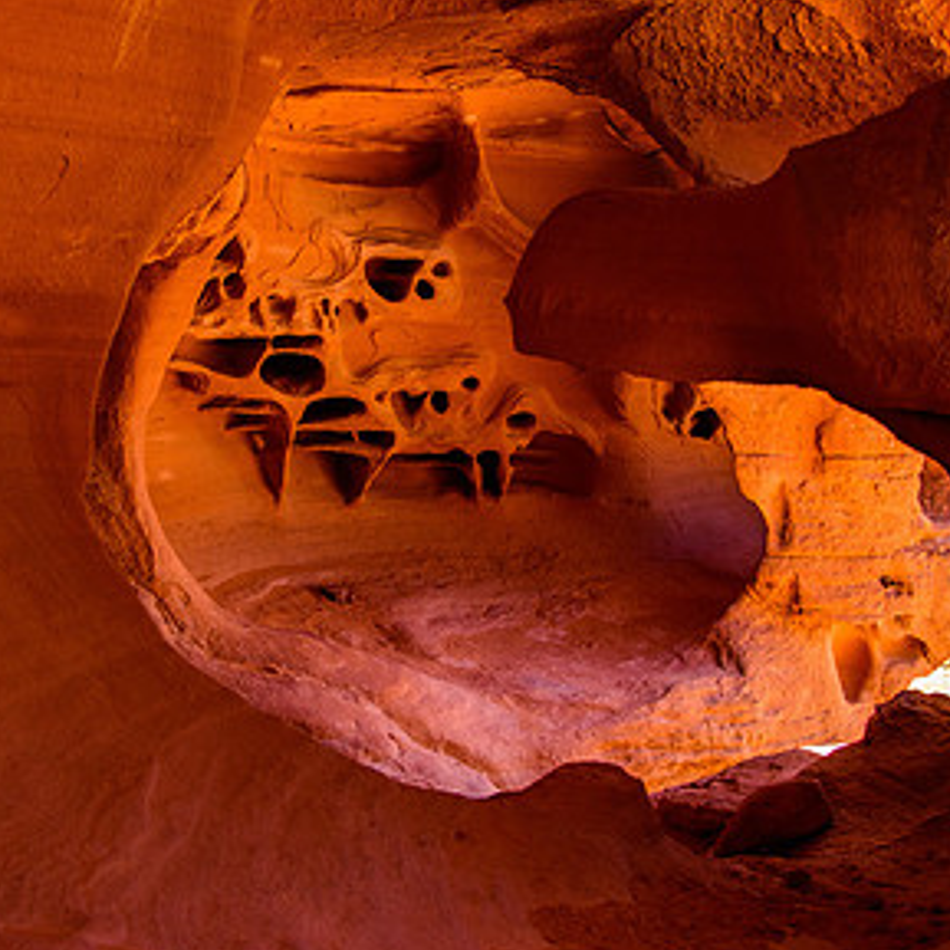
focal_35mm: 46
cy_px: 445
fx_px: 1428
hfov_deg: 36.7
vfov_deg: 36.8
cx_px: 408
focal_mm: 18
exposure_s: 1/80
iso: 800
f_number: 5.6
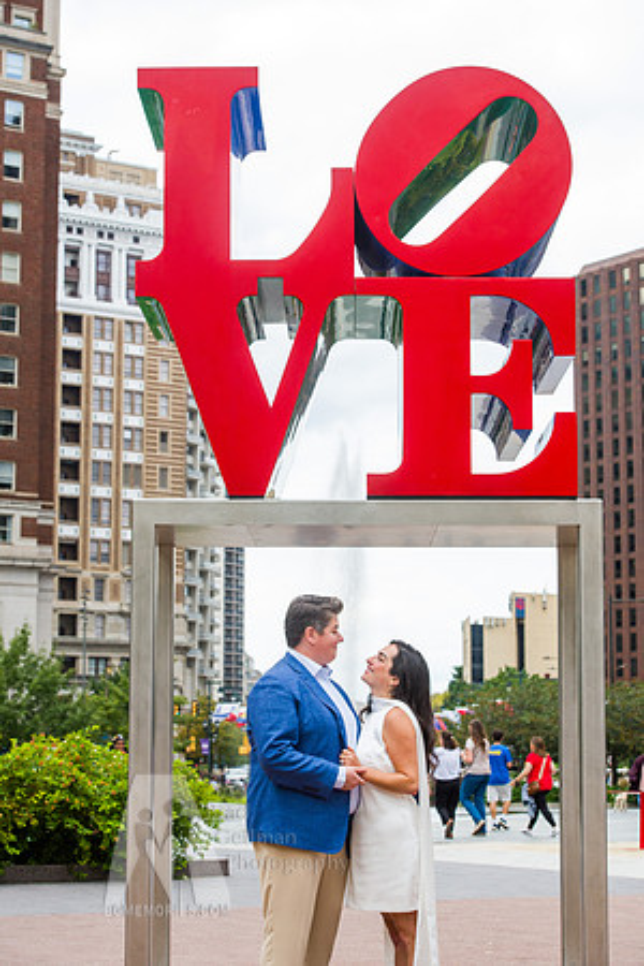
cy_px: 483
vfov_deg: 28.8
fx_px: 1878
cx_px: 322
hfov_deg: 19.5
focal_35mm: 70
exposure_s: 1/500
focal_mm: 70
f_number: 6.3
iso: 800
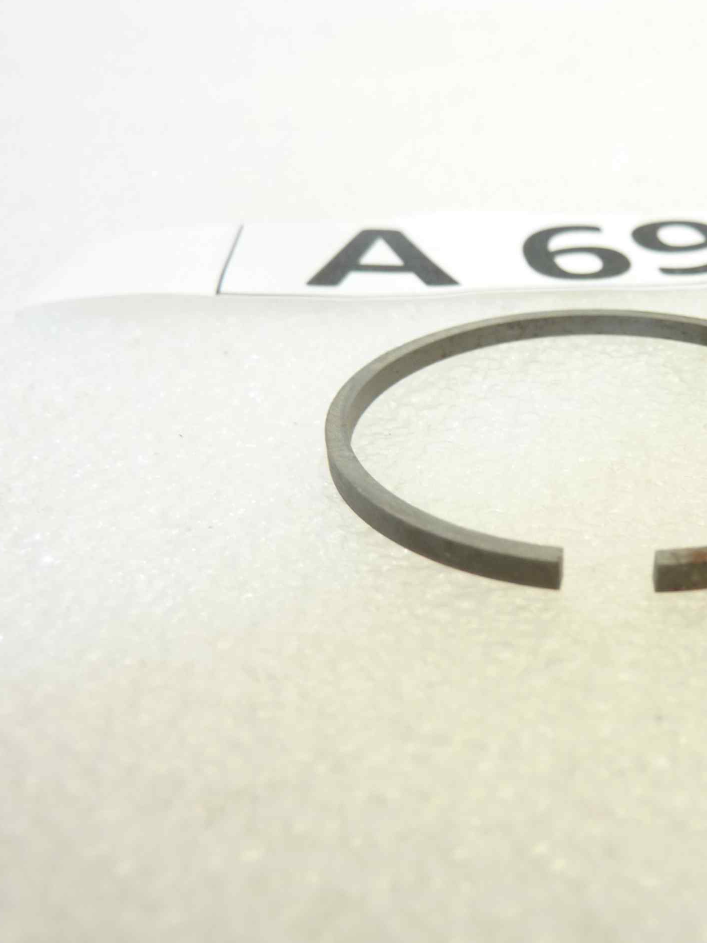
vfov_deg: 54.0
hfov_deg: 39.6
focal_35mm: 34
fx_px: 926
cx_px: 596
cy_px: 467
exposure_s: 1/20
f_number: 3.3
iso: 80
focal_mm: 4.1
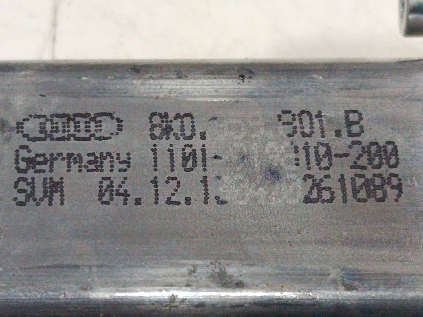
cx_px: 212
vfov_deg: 14.8
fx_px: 1222
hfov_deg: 19.6
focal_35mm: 100
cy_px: 158
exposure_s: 1/50
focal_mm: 5.24
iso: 738
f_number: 1.7
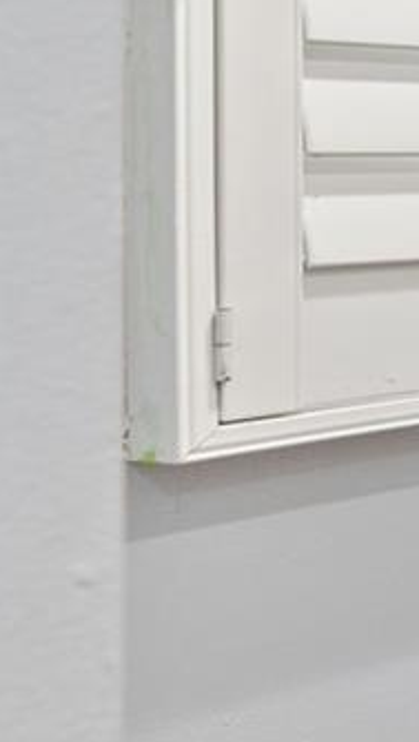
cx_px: 1680
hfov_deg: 8.2
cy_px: 172
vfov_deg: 29.6
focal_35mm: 70
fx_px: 1379
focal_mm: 14
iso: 250
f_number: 6.3
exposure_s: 1/2.5
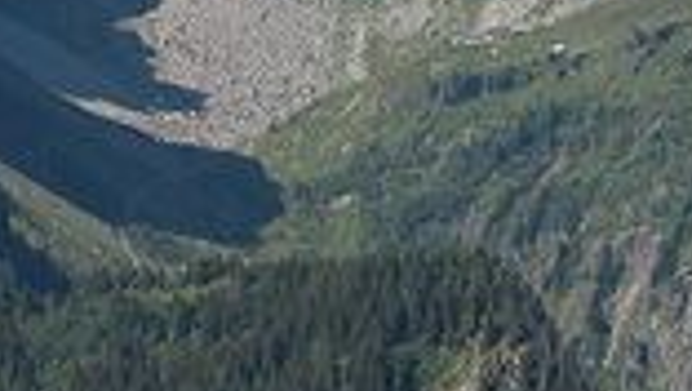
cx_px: 457
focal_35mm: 262
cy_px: -120
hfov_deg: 8.2
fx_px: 4811
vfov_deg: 4.6
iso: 100
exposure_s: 1/286
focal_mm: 19.9
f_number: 6.1
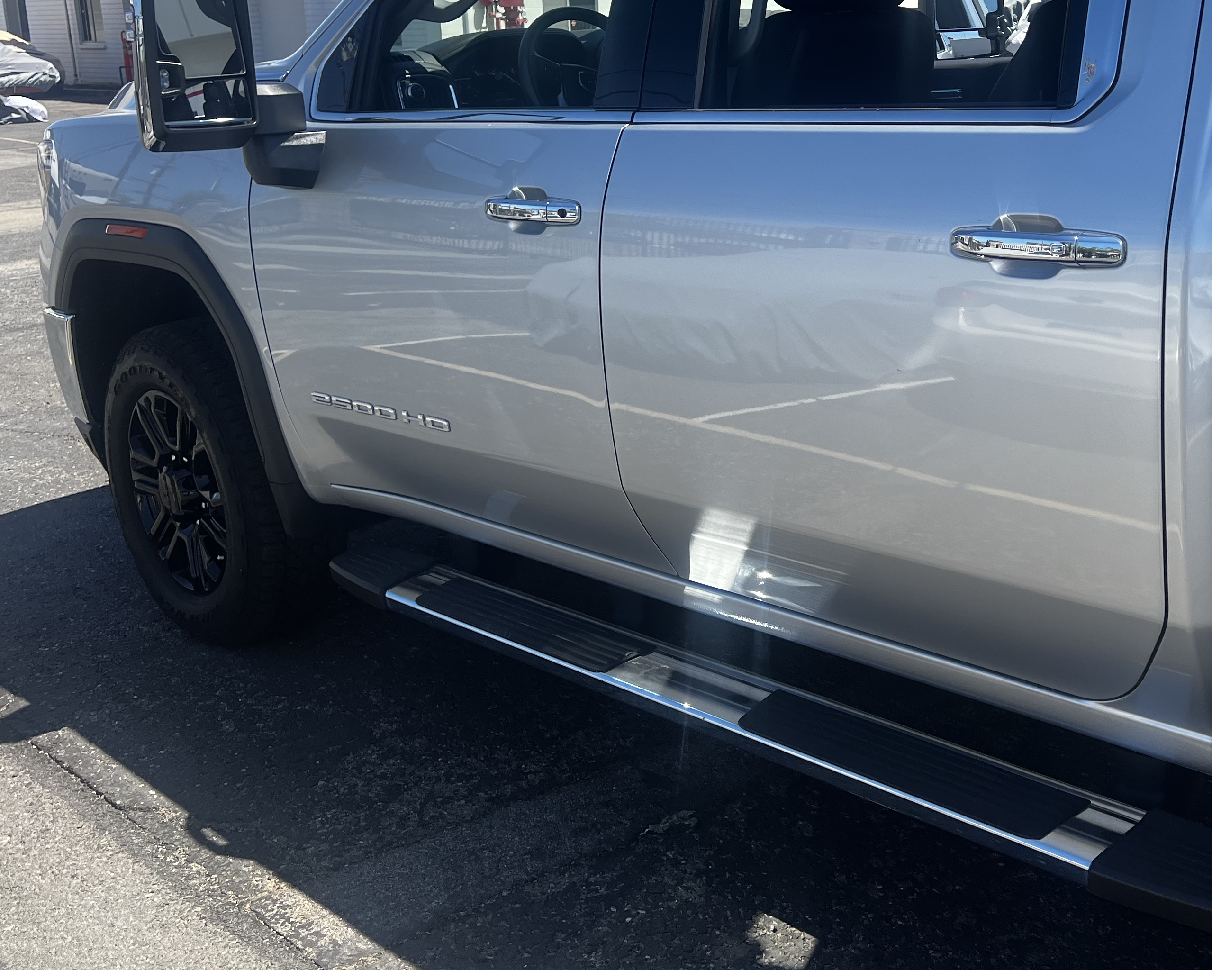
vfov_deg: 36.9
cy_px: 307
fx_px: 1435
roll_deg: +0.0
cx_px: 868
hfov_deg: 44.6
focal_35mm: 40
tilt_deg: -18.0
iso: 50
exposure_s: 1/2008
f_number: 1.5
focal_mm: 5.7
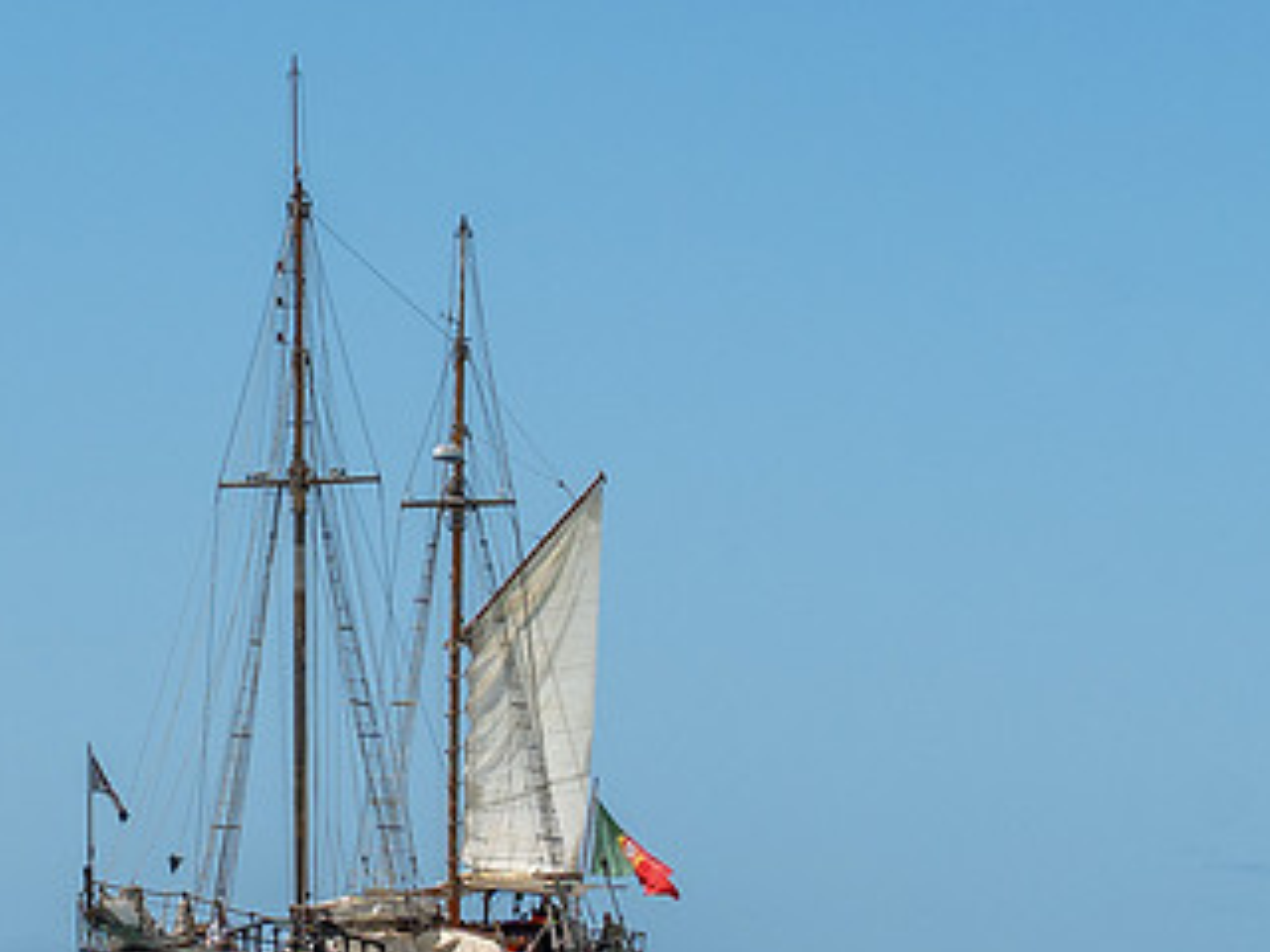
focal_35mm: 278
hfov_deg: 7.1
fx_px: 10199
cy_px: 627
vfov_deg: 5.3
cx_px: 324
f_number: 8
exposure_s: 1/1250
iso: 160
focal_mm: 67.7
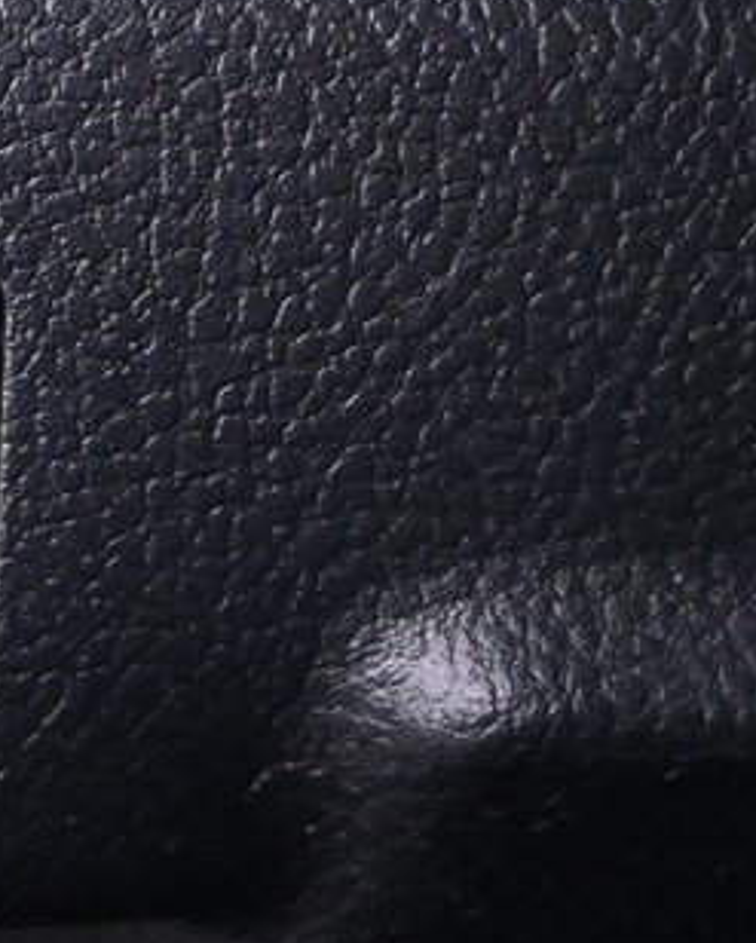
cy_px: 505
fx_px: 4133
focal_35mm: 148
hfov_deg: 9.3
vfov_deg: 13.0
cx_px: -1068
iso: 3200
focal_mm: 20
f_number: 3.8
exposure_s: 1/13
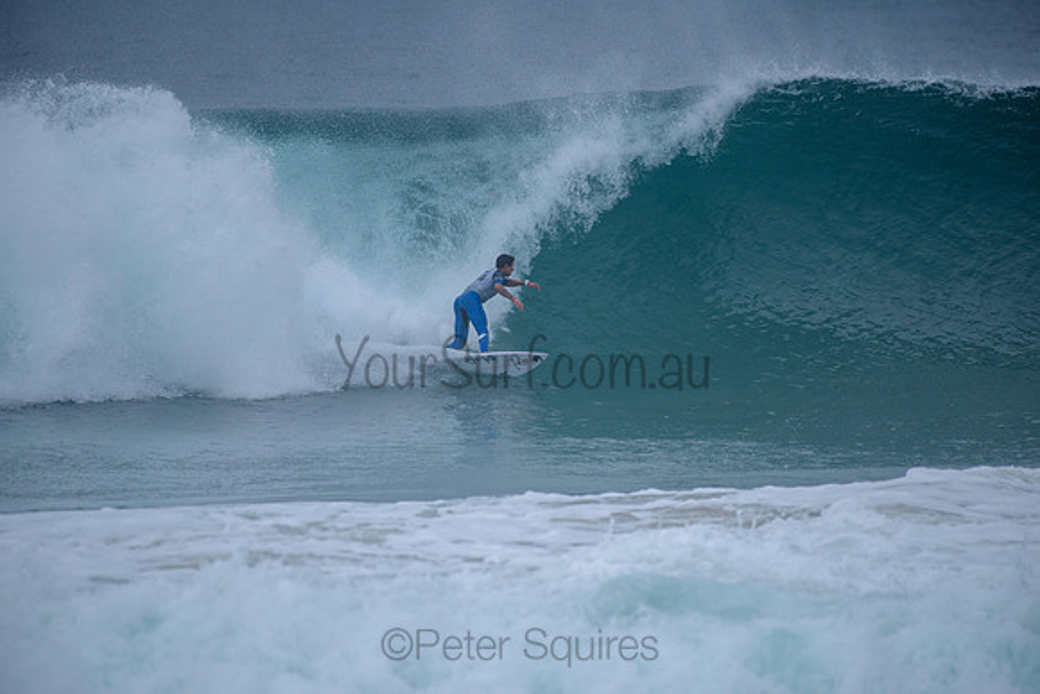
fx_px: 14447
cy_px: 347
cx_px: 520
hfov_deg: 4.1
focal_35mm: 500
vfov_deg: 2.8
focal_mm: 500
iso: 360
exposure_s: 1/2000
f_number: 5.6
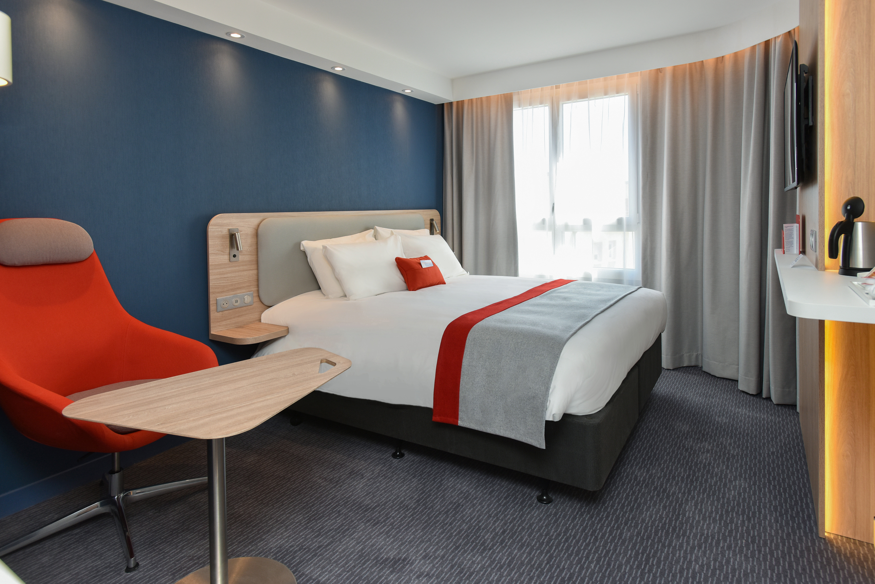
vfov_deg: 64.6
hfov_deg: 86.9
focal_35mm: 19
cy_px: 292
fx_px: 462
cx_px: 438
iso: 250
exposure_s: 1/80
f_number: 7.1
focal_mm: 19
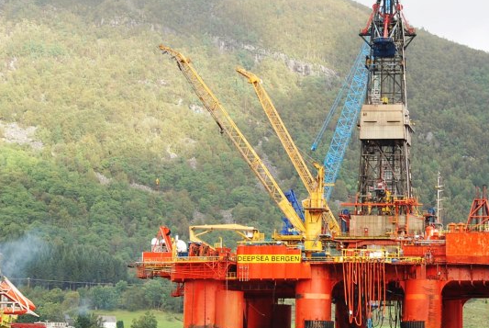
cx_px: 350
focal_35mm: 117
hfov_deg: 17.4
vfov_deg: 11.7
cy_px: 198
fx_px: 1591
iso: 140
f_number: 5.6
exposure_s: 1/125
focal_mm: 52
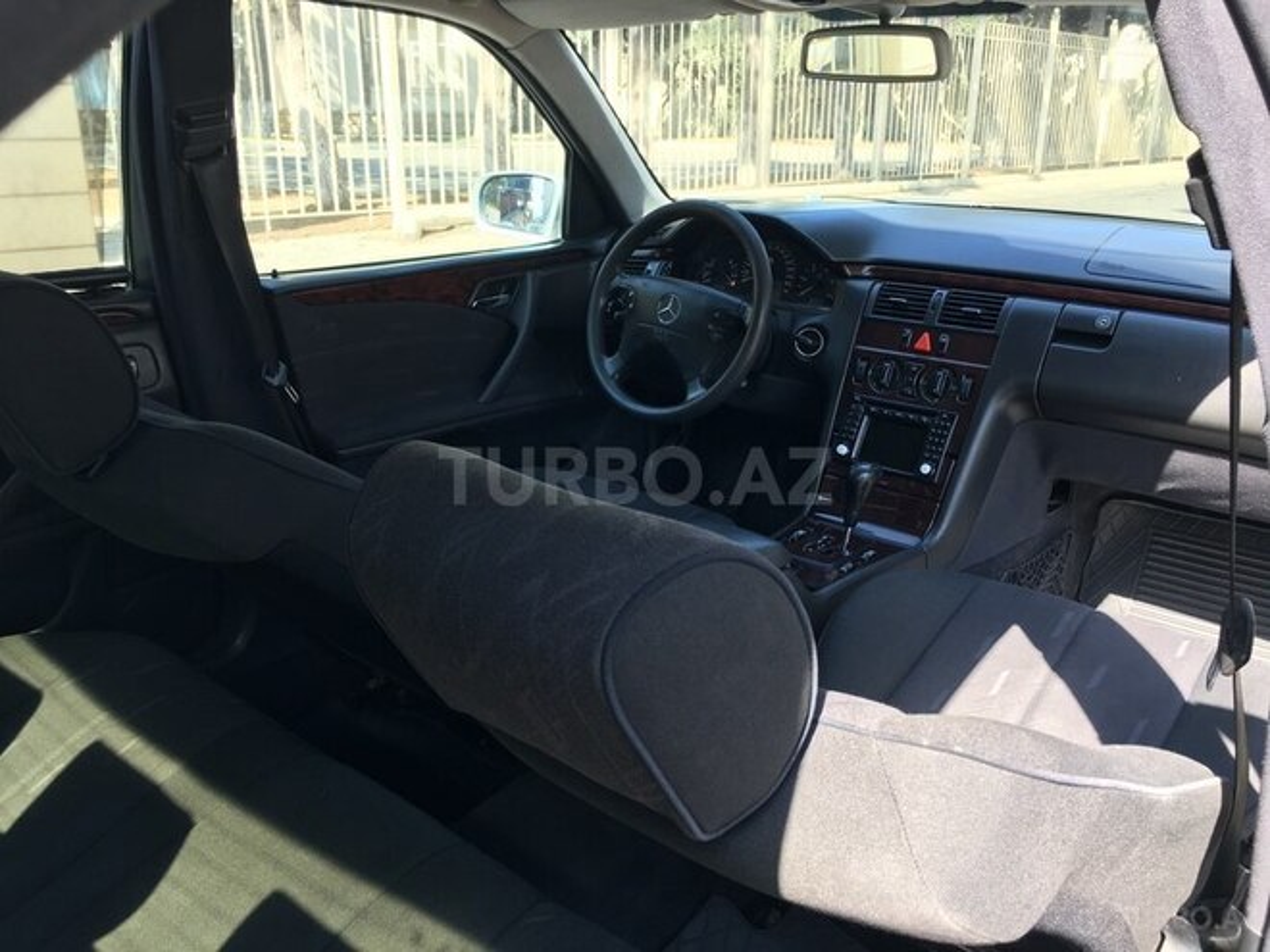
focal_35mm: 29
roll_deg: -0.4
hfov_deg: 61.7
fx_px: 1064
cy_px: 476
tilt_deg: -18.4
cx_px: 635
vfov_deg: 48.2
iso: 25
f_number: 2.2
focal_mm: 4.15
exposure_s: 1/110
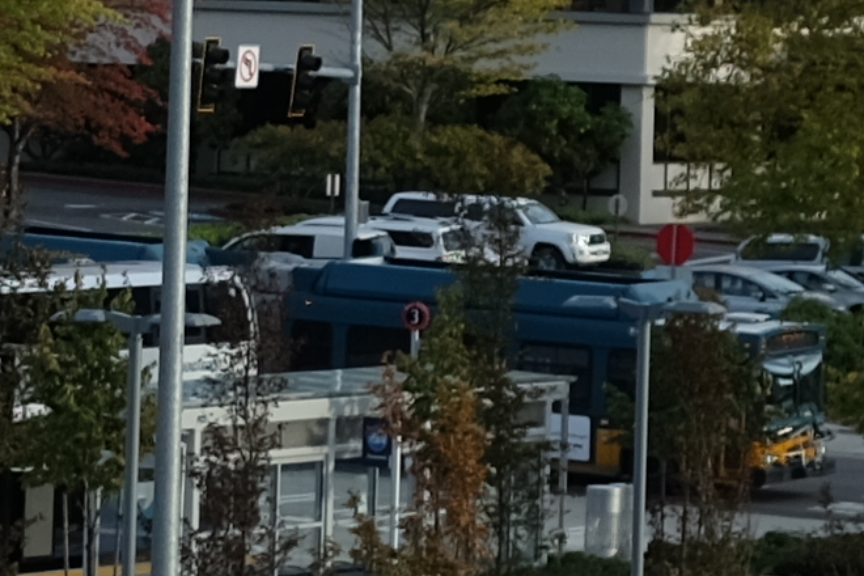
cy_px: -296
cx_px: 106
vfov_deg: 4.5
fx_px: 7295
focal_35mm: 304
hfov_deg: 6.8
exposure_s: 1/1100
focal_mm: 27
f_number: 2.8
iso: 200
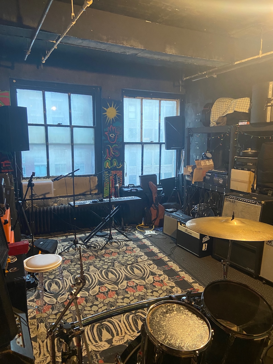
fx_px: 273
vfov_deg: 67.3
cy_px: 182
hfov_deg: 53.1
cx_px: 136
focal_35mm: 26
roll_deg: +0.5
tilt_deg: -8.4
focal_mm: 4.25
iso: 500
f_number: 1.8
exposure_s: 1/40
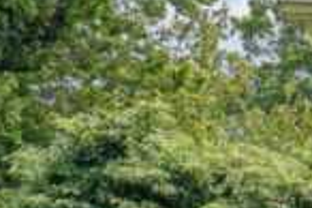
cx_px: 945
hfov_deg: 8.2
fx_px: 1827
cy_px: 484
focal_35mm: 211
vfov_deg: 6.2
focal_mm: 30
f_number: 8
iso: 100
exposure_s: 1/250
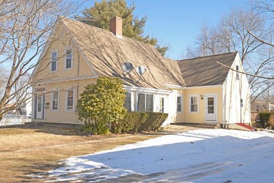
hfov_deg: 53.1
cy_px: 92
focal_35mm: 36
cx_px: 137
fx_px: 274
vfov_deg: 36.8
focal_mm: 24
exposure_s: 1/160
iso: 1600
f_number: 20
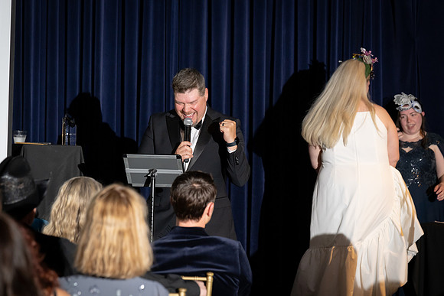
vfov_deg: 9.2
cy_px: 148
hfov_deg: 13.7
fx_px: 1850
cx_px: 222
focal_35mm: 150
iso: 2500
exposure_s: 1/200
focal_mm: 150
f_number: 5
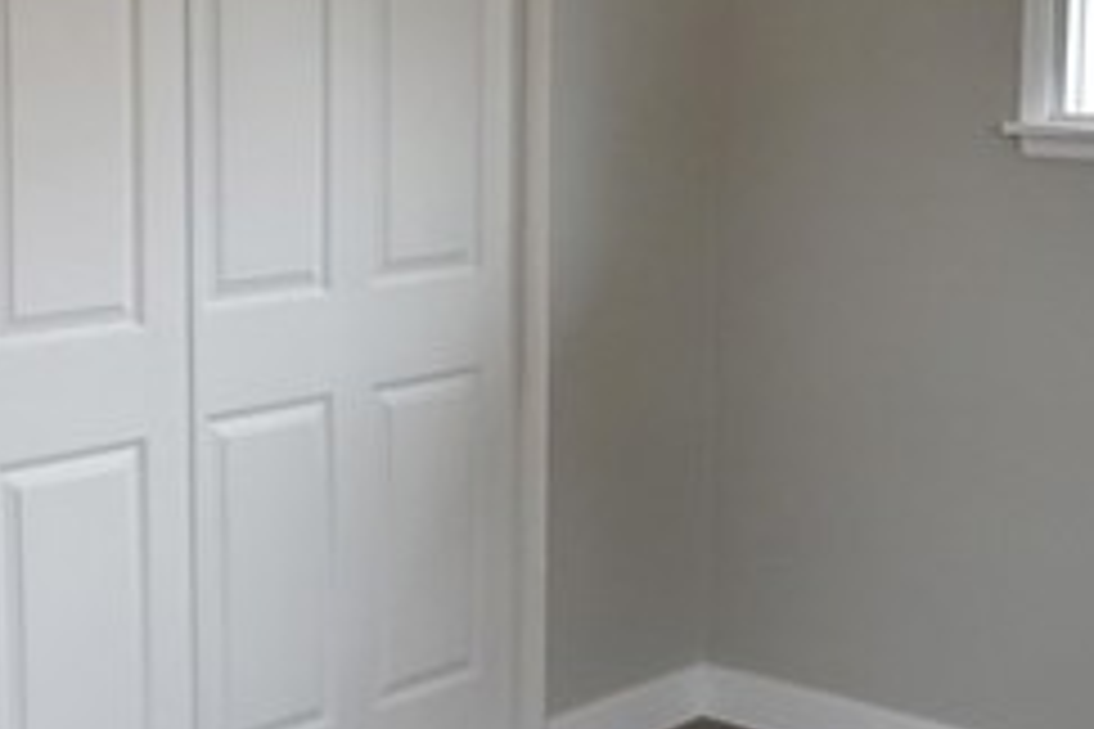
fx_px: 2309
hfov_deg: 26.6
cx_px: 468
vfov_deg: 17.9
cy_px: 254
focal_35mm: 76
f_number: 4
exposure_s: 1/250
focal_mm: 12
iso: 400
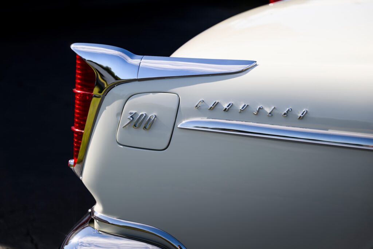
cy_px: 124
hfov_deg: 22.4
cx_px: 186
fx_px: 943
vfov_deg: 15.0
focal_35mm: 91
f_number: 2.8
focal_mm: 91
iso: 80
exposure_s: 1/800
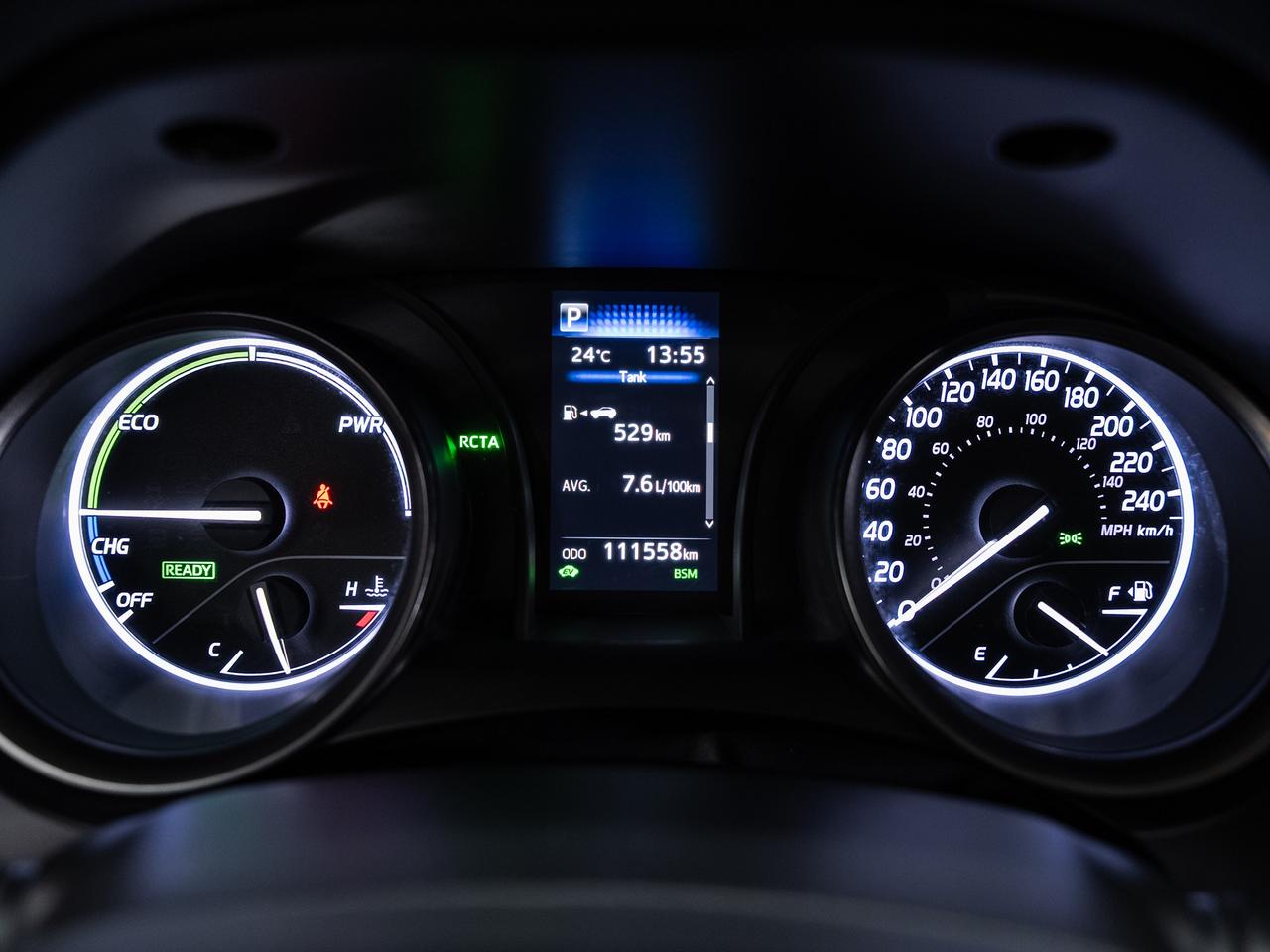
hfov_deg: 66.4
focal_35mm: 26
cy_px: 476
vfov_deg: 52.3
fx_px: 971
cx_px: 627
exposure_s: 1/30
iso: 800
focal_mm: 24
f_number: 4
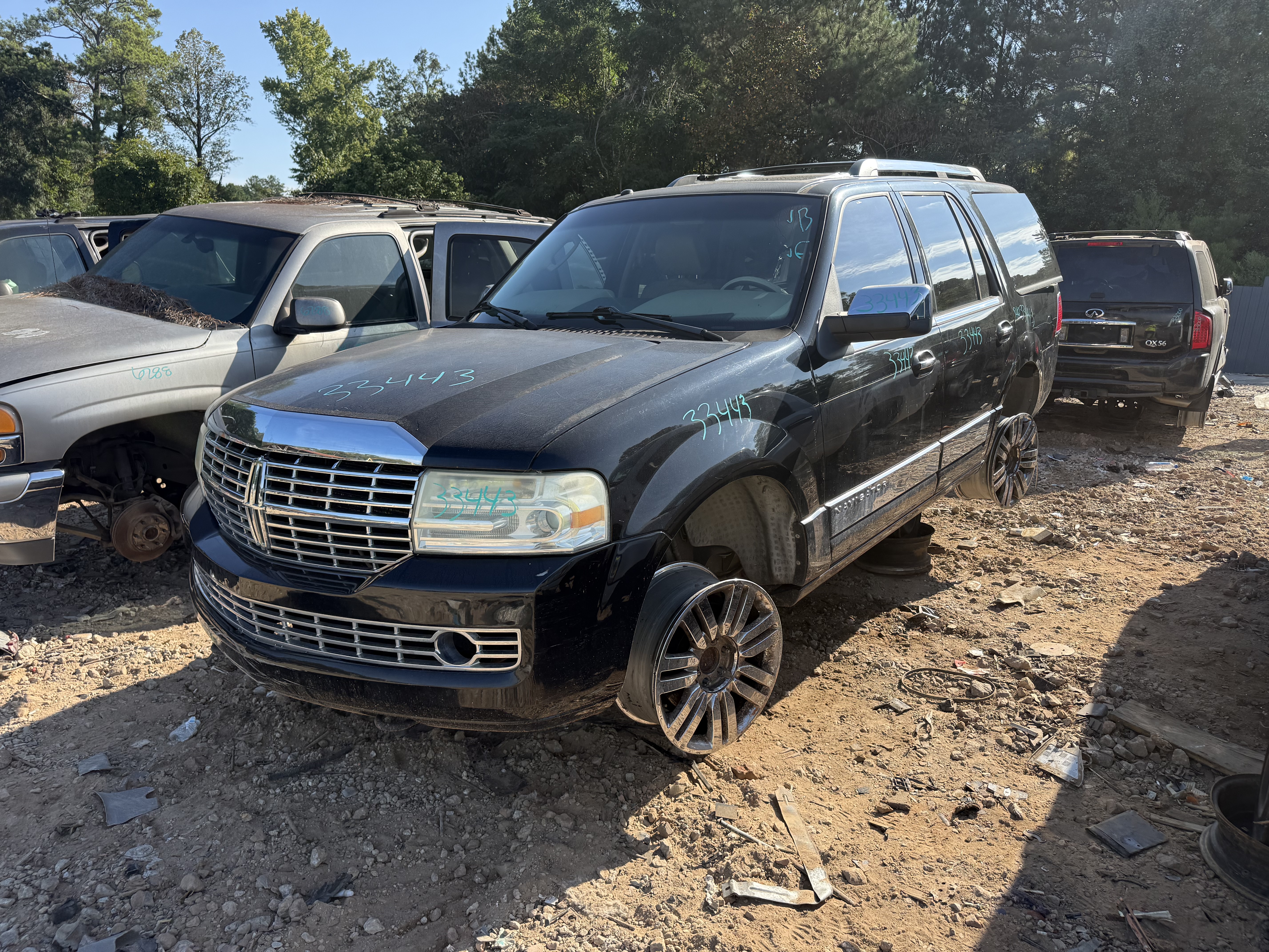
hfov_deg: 71.6
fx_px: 880
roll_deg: -6.0
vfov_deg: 56.8
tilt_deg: -10.7
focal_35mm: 24
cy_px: 476
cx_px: 634
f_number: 1.78
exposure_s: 1/2110
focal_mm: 6.76
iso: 100
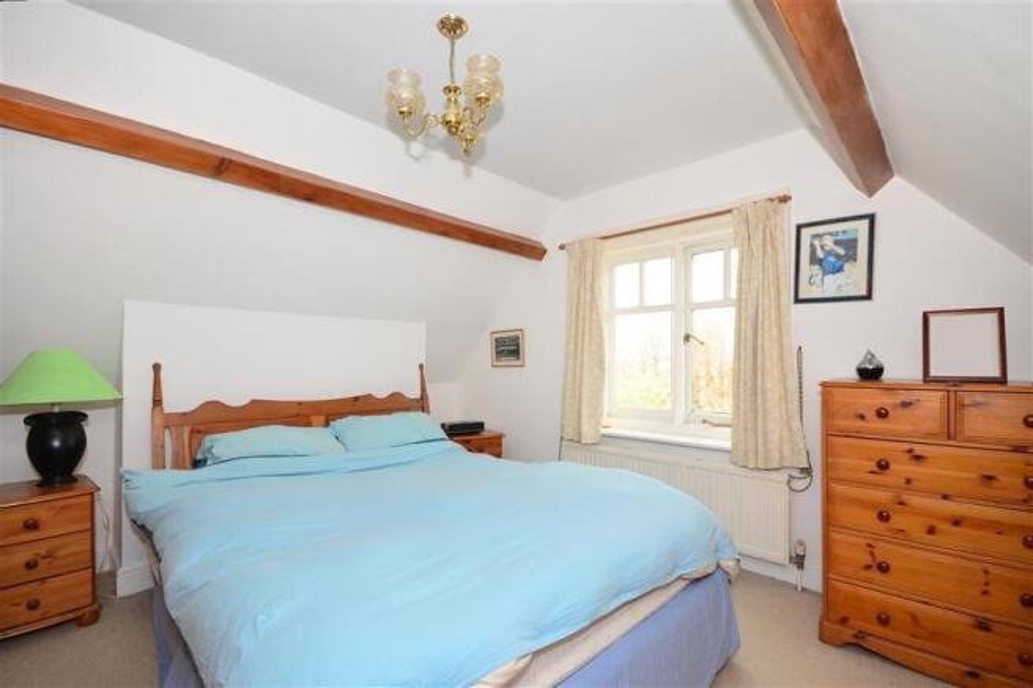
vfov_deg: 77.3
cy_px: 344
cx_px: 516
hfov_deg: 100.4
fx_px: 430
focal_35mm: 15
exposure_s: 1/200
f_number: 8
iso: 640
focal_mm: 10
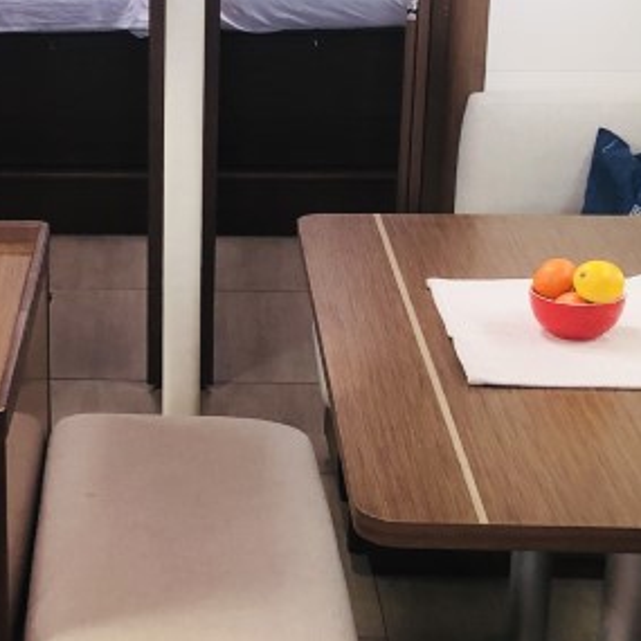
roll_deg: +1.7
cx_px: 20
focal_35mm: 89
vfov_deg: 19.5
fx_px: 1865
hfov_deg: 19.0
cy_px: 268
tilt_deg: -18.5
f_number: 1.8
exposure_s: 1/30
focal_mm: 3.99
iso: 40
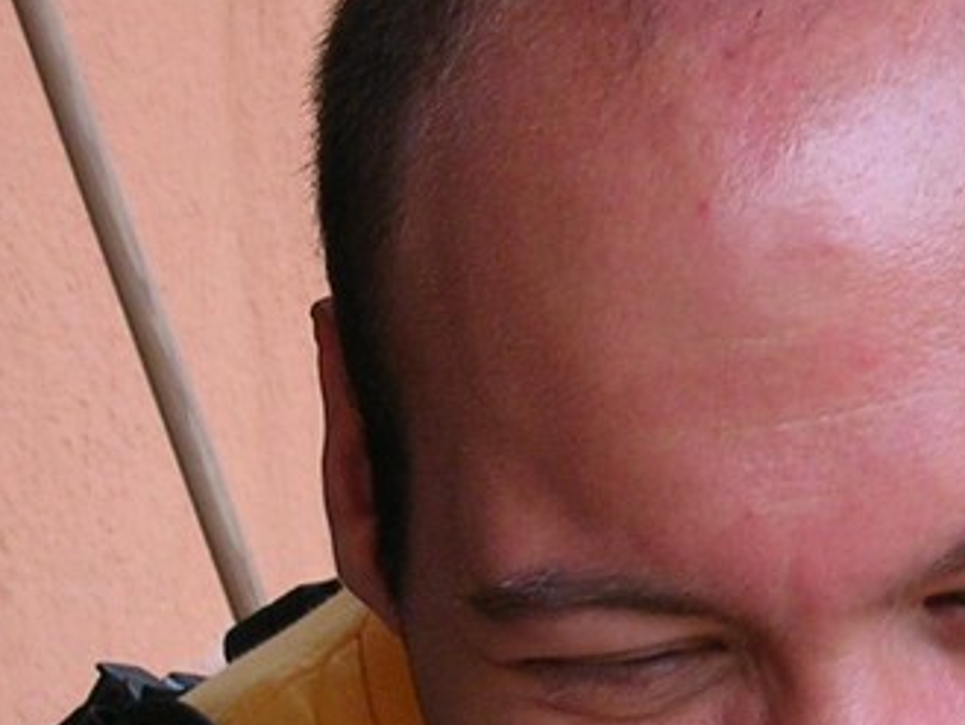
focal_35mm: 143
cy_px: 643
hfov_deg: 13.7
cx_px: 862
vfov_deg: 10.3
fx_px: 3988
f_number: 3
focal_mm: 7.1
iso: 50
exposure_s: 1/41.6
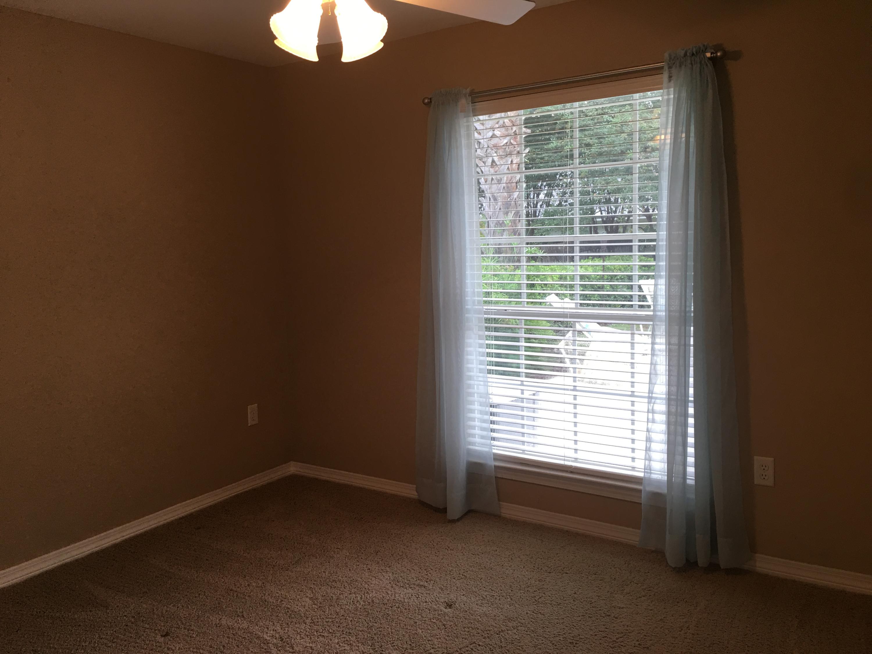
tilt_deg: -5.5
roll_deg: +1.1
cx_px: 436
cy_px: 327
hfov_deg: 61.7
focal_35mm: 29
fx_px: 731
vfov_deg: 48.2
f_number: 2.2
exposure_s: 1/30
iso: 25
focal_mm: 4.15
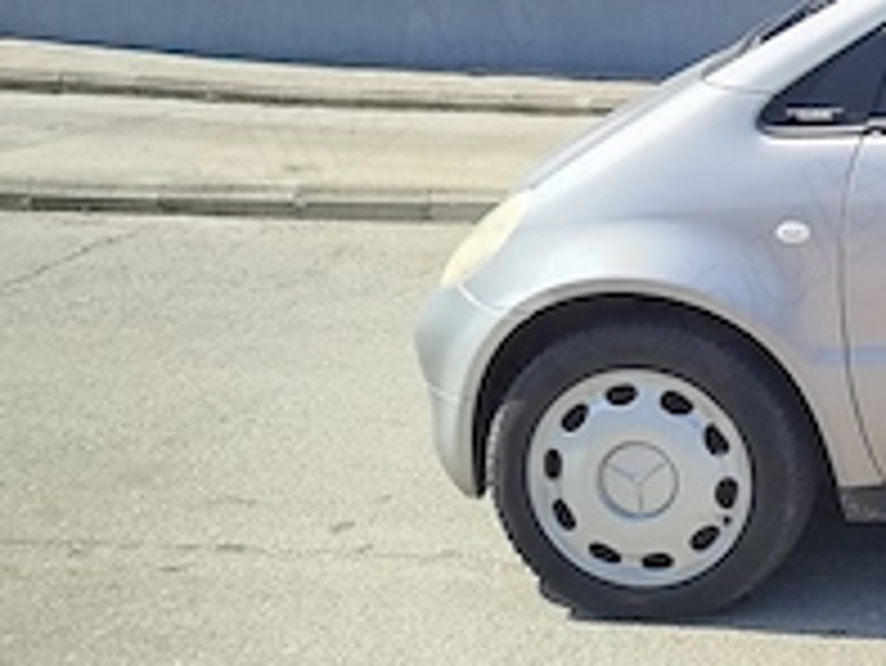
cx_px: 1273
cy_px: 184
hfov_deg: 22.6
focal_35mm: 73
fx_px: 1870
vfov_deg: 20.1
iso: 50
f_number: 1.7
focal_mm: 5.31
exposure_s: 1/735
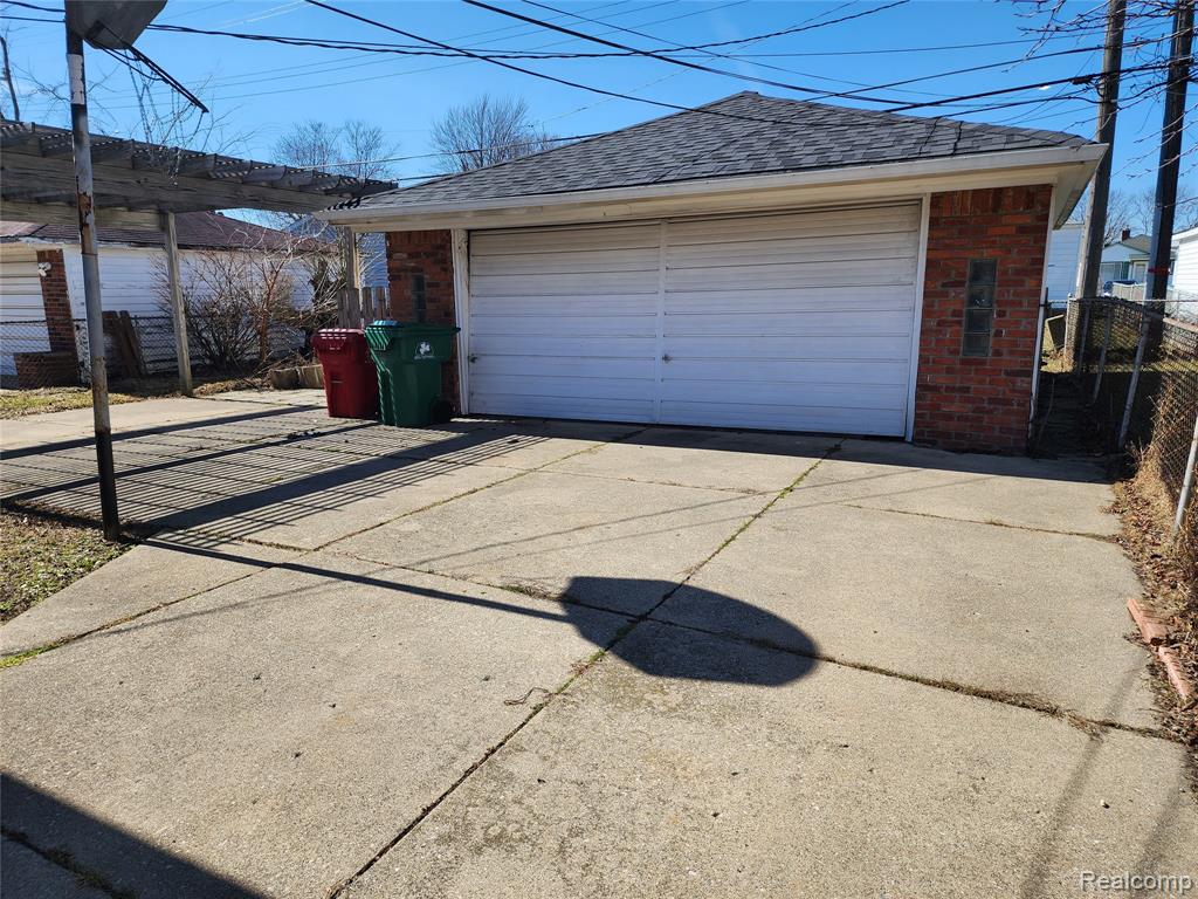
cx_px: 599
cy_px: 450
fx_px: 796
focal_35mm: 23
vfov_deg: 58.9
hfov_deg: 73.9
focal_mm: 6.4
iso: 12
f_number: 1.8
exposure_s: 1/934
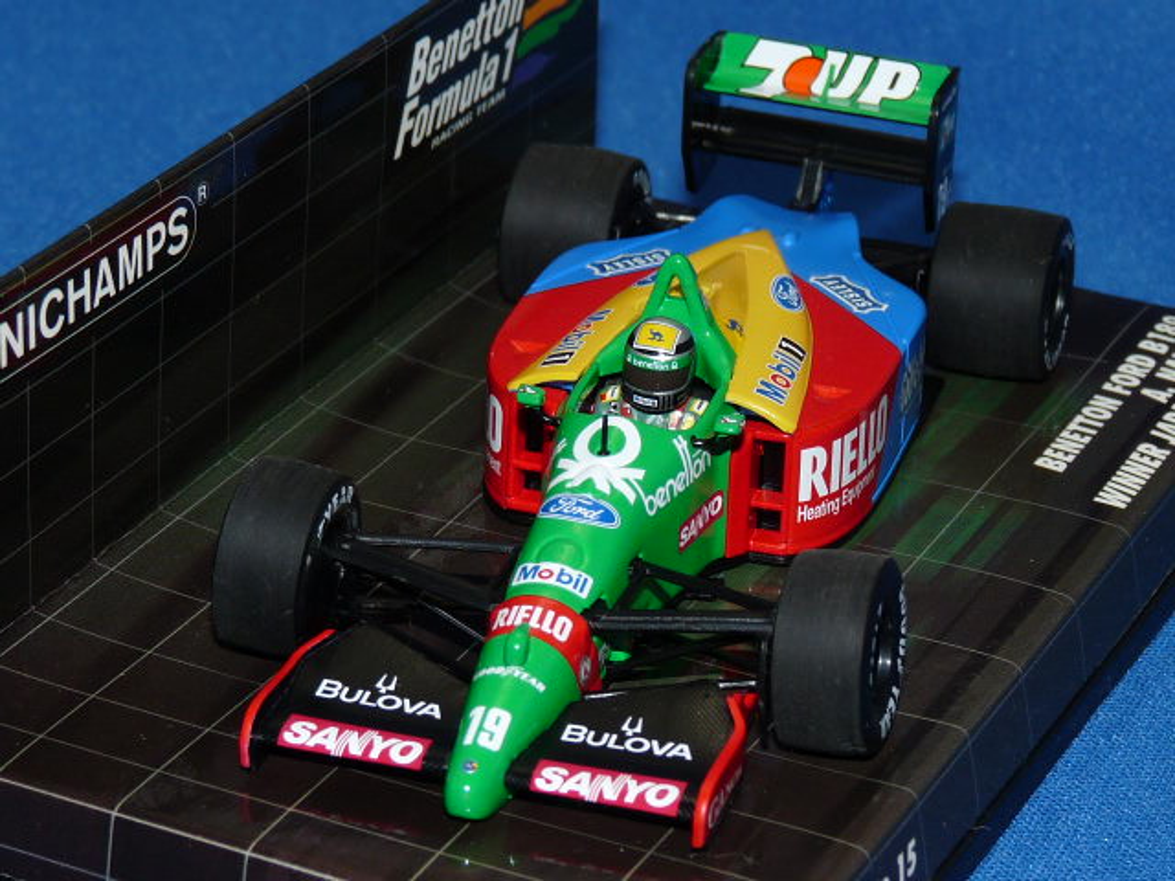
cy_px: 440
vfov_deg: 12.5
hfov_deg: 16.6
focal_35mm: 119
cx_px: 588
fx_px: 4039
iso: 100
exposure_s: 1/80
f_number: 4
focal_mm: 11.9
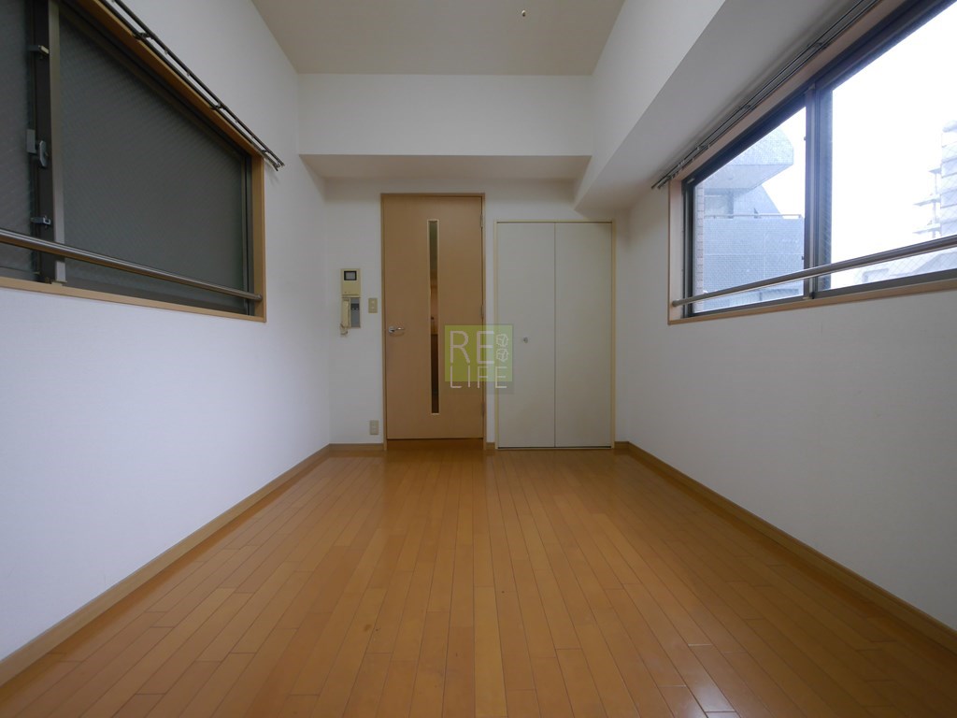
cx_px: 478
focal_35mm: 14
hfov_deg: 102.1
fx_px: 387
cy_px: 359
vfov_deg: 85.7
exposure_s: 1/60
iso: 500
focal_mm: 7
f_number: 4
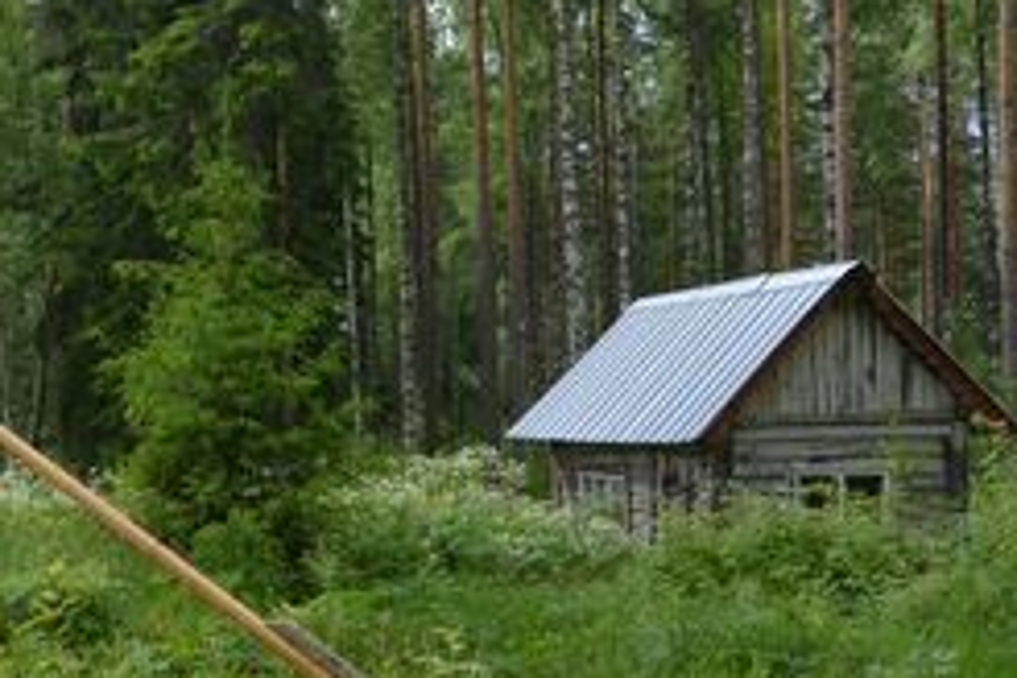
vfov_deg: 19.5
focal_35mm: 70
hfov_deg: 27.9
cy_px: 308
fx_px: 1977
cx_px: 128
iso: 125
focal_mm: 18
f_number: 8
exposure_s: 1/250
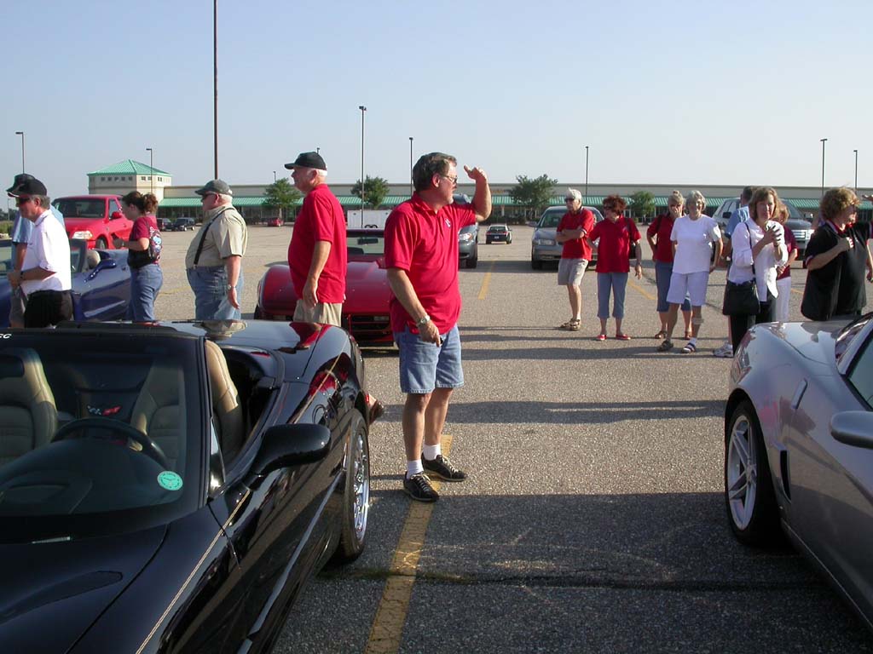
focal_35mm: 38
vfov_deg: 37.7
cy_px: 327
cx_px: 436
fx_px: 958
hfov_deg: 49.0
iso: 100
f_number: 6.7
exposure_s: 1/290
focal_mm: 7.85
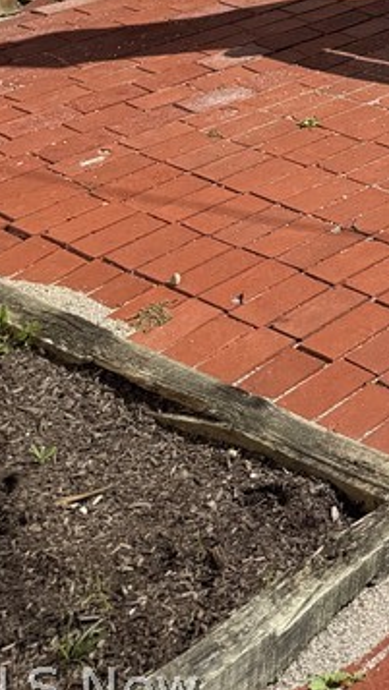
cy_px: -257
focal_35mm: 75
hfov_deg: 14.4
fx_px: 1374
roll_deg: -0.6
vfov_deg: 24.0
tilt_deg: -3.9
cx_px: 675
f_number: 1.78
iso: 80
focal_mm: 6.76
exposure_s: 1/5348
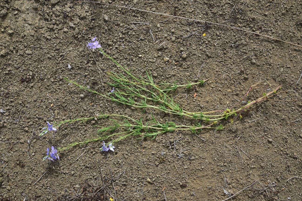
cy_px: 100
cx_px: 151
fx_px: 419
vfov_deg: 27.0
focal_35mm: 50
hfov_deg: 39.6
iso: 250
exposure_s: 1/125
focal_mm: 50
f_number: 18
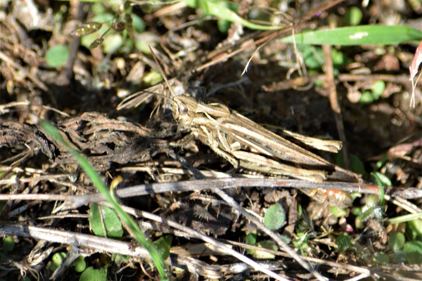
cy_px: 140
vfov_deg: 3.1
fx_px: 5276
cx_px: 211
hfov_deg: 4.6
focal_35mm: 450
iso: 160
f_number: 8
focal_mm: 300
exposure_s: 1/125
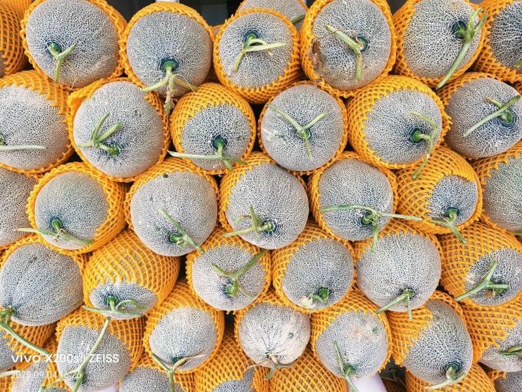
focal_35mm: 23
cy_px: 196
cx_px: 261
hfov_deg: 73.9
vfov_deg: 58.9
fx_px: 347
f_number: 1.57
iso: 72
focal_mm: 5.6
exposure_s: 1/129
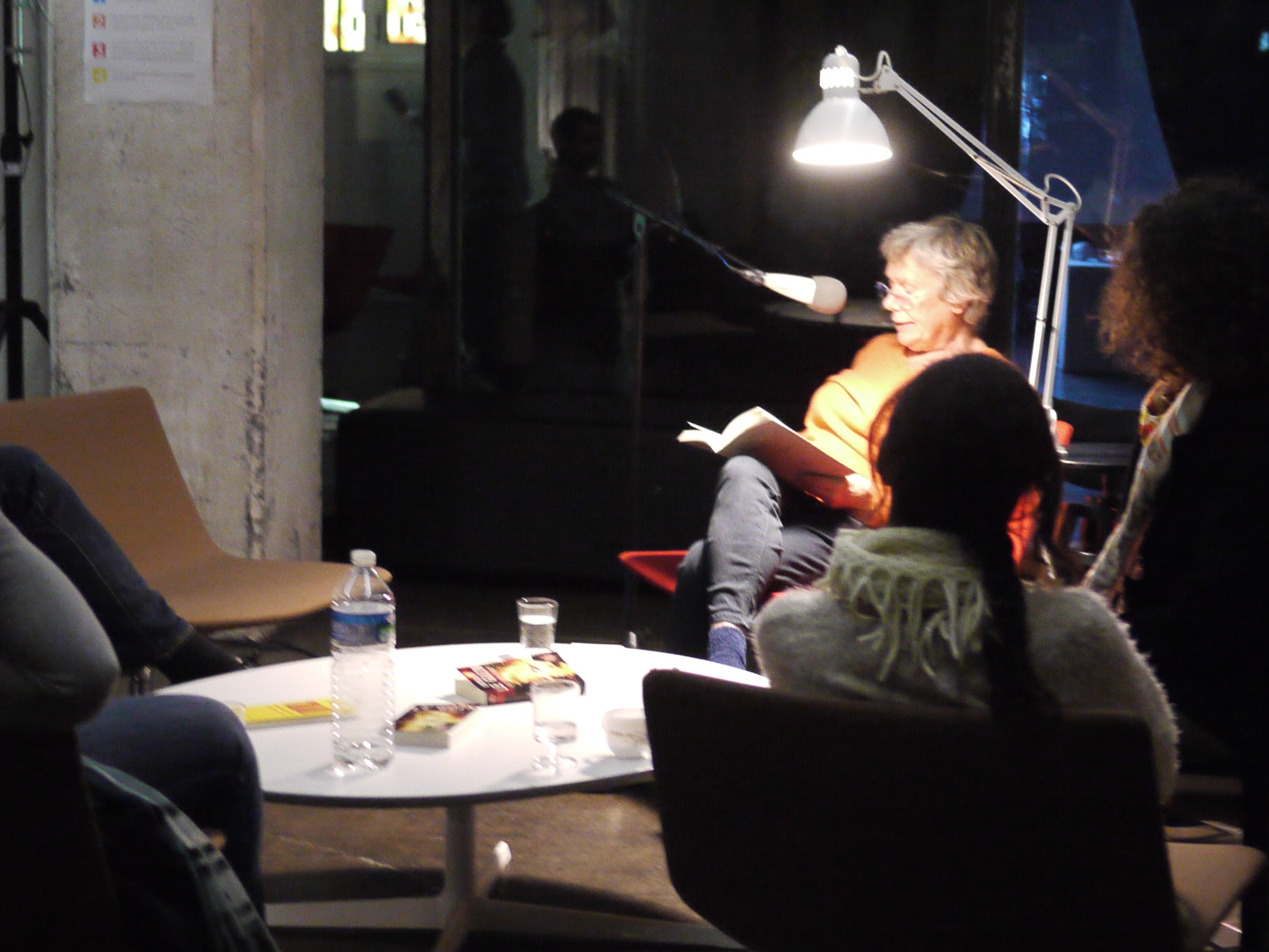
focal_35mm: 84
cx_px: 651
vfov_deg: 17.6
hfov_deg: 23.3
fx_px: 3080
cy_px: 539
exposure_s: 1/30
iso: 800
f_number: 1.7
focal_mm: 20
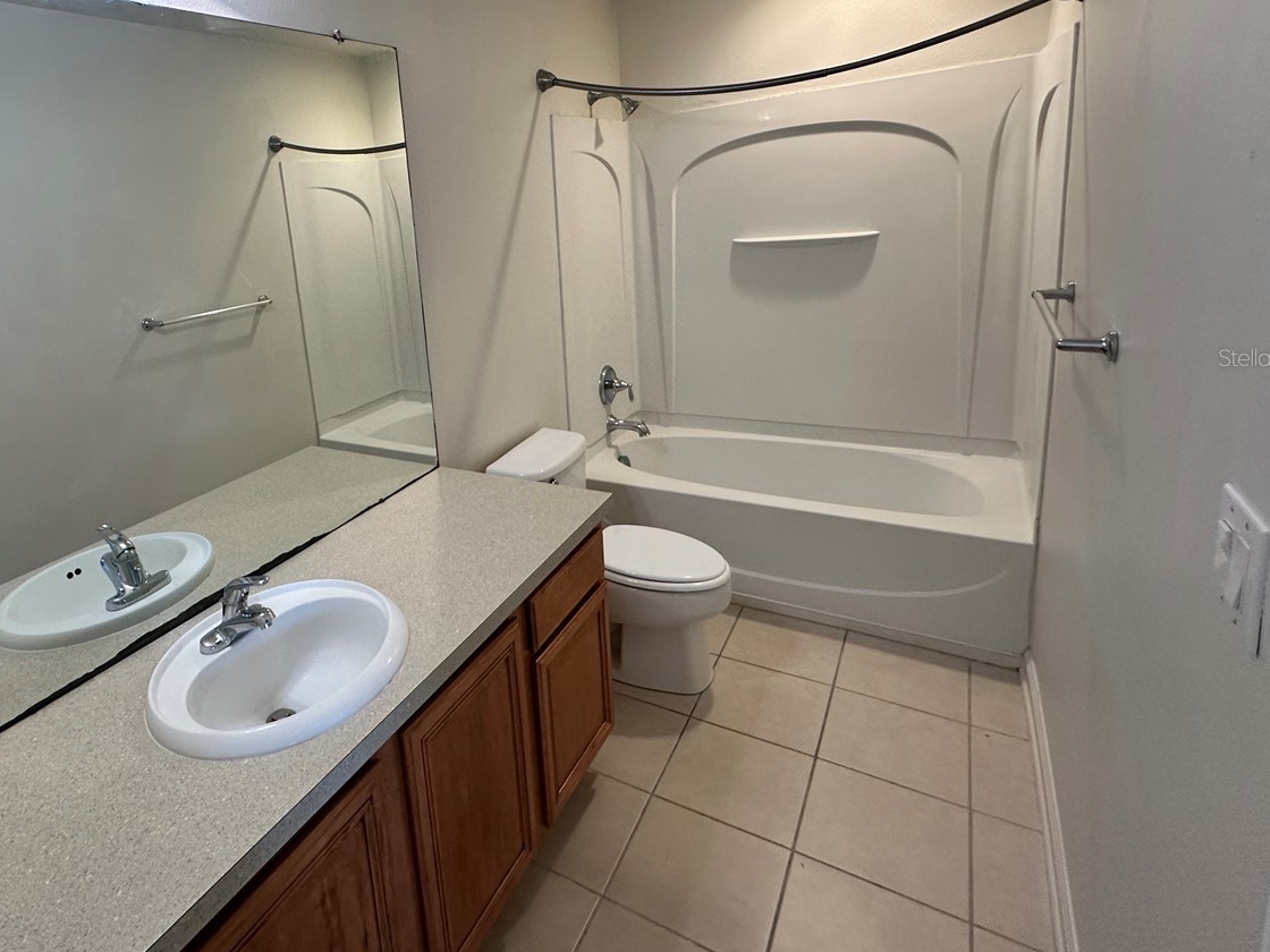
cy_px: 357
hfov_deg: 78.9
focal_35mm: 20
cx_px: 418
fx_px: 734
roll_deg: +5.4
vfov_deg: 65.0
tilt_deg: -11.6
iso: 200
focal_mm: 2.22
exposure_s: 1/120
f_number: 2.2
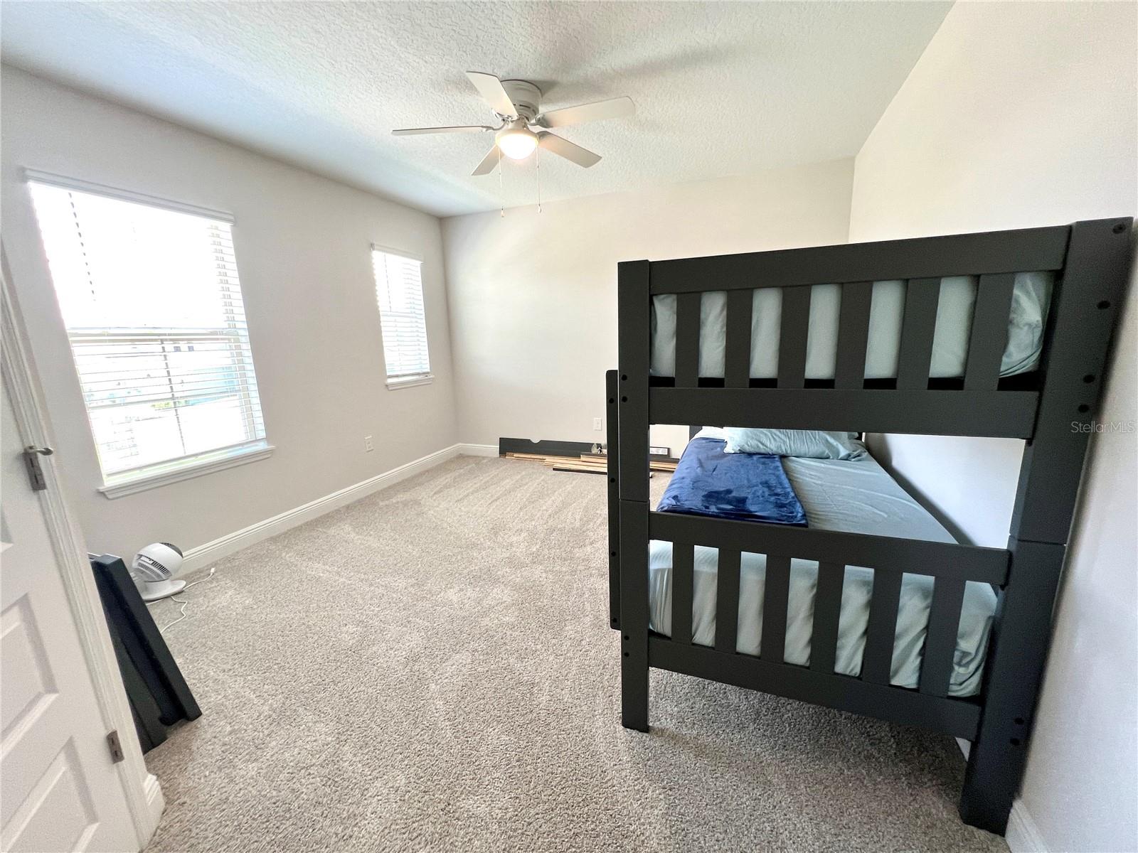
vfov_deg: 89.9
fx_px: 427
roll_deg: +1.9
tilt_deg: -11.8
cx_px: 569
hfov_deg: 106.2
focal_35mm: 13
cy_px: 426
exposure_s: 1/60
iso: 160
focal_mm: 1.57
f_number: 1.8
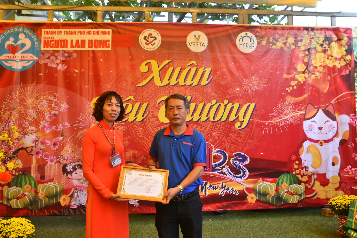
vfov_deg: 40.0
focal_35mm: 33
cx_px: 178
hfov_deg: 57.2
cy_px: 119
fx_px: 327
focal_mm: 22
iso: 200
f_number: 4.5
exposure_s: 1/125
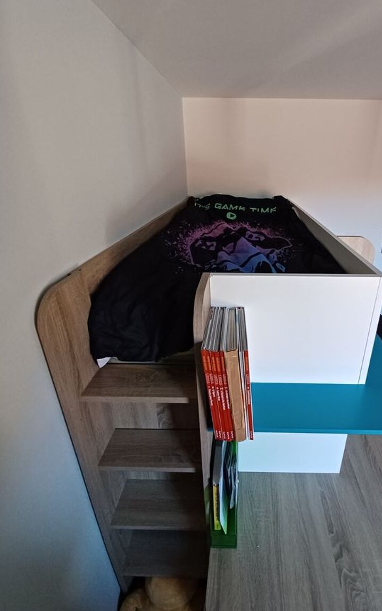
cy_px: 275
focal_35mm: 16
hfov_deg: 69.6
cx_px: 249
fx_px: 266
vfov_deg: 97.5
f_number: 2.2
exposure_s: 1/50
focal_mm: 1.42
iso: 160
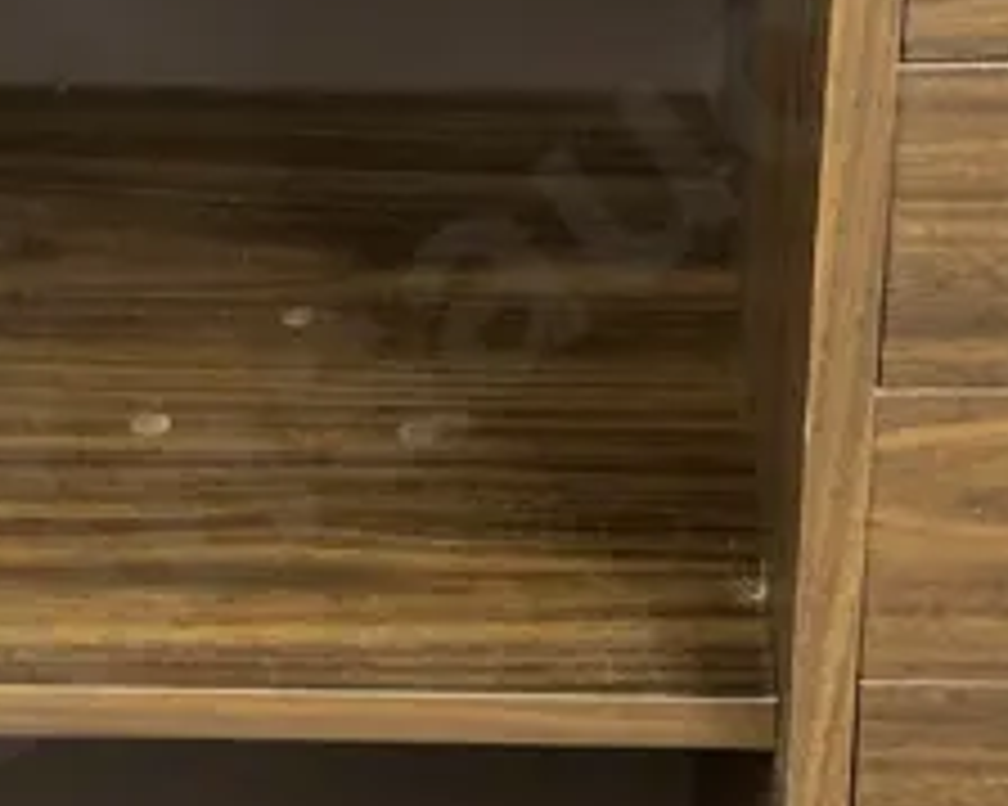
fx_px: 3459
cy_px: 432
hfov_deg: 16.5
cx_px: 306
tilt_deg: -31.0
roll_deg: +1.9
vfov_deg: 13.3
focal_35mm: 116
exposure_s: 1/33
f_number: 1.8
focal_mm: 4.25
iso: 250
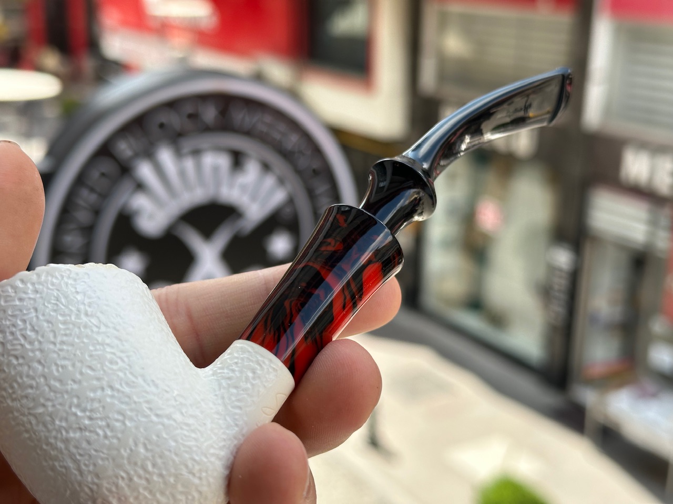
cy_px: 252
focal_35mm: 48
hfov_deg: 39.7
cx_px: 336
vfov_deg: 30.3
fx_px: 933
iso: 64
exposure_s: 1/919
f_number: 1.78
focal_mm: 6.86
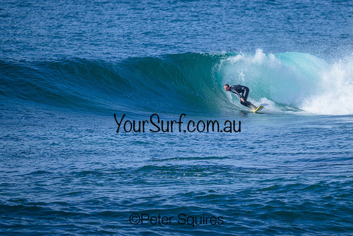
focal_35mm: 1099
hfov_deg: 1.9
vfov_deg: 1.3
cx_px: 234
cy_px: 113
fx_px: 10779
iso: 320
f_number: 6.3
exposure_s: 1/2000
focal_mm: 800
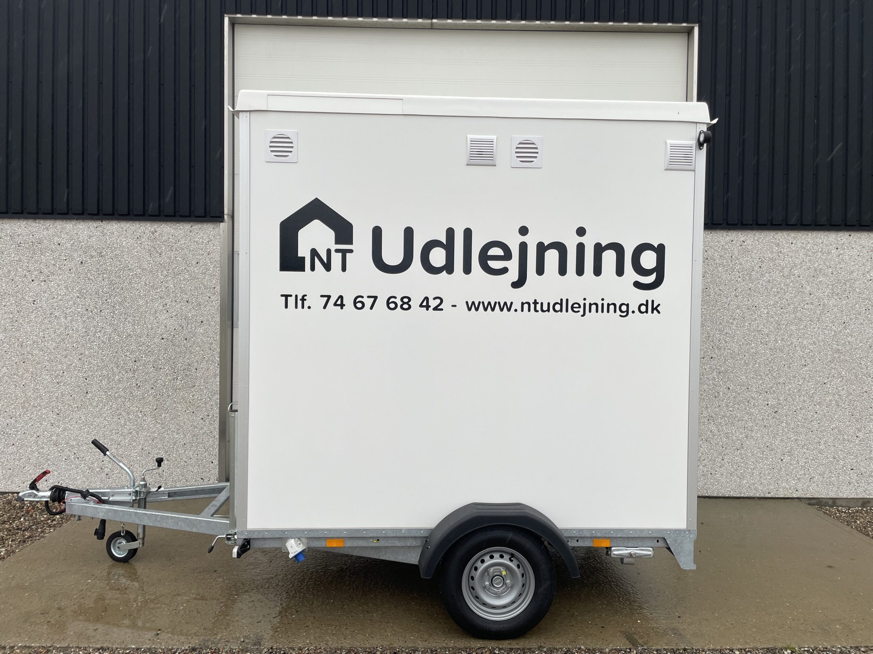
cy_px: 327
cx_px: 436
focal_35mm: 26
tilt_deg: -1.8
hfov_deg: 67.3
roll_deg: -0.6
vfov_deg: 53.1
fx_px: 656
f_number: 1.6
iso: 32
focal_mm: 4.2
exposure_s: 1/234
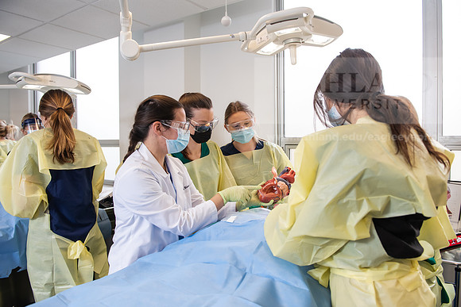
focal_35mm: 26
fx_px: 333
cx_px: 230
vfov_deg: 49.6
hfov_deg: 69.4
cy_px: 154
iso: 500
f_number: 4
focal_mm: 26
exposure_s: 1/200
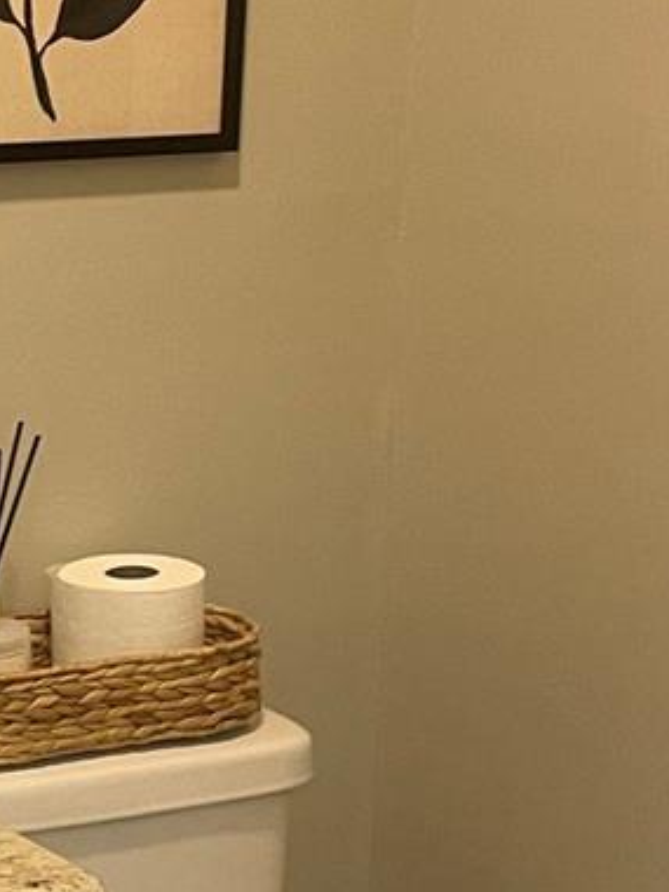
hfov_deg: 13.1
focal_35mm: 105
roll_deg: +0.6
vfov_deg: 18.7
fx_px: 2706
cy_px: 411
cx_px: -401
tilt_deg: -9.3
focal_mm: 4.2
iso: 125
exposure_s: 1/60
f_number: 1.6
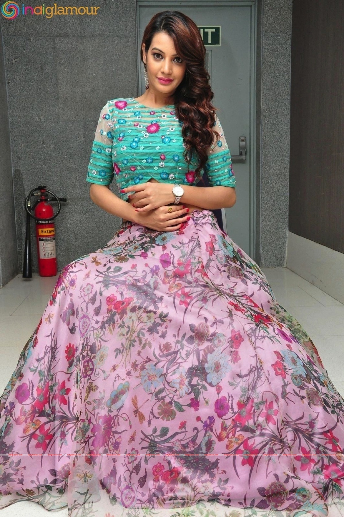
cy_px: 258
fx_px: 603
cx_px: 172
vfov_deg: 46.4
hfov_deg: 31.8
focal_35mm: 42
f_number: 8
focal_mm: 28
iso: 1250
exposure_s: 1/125
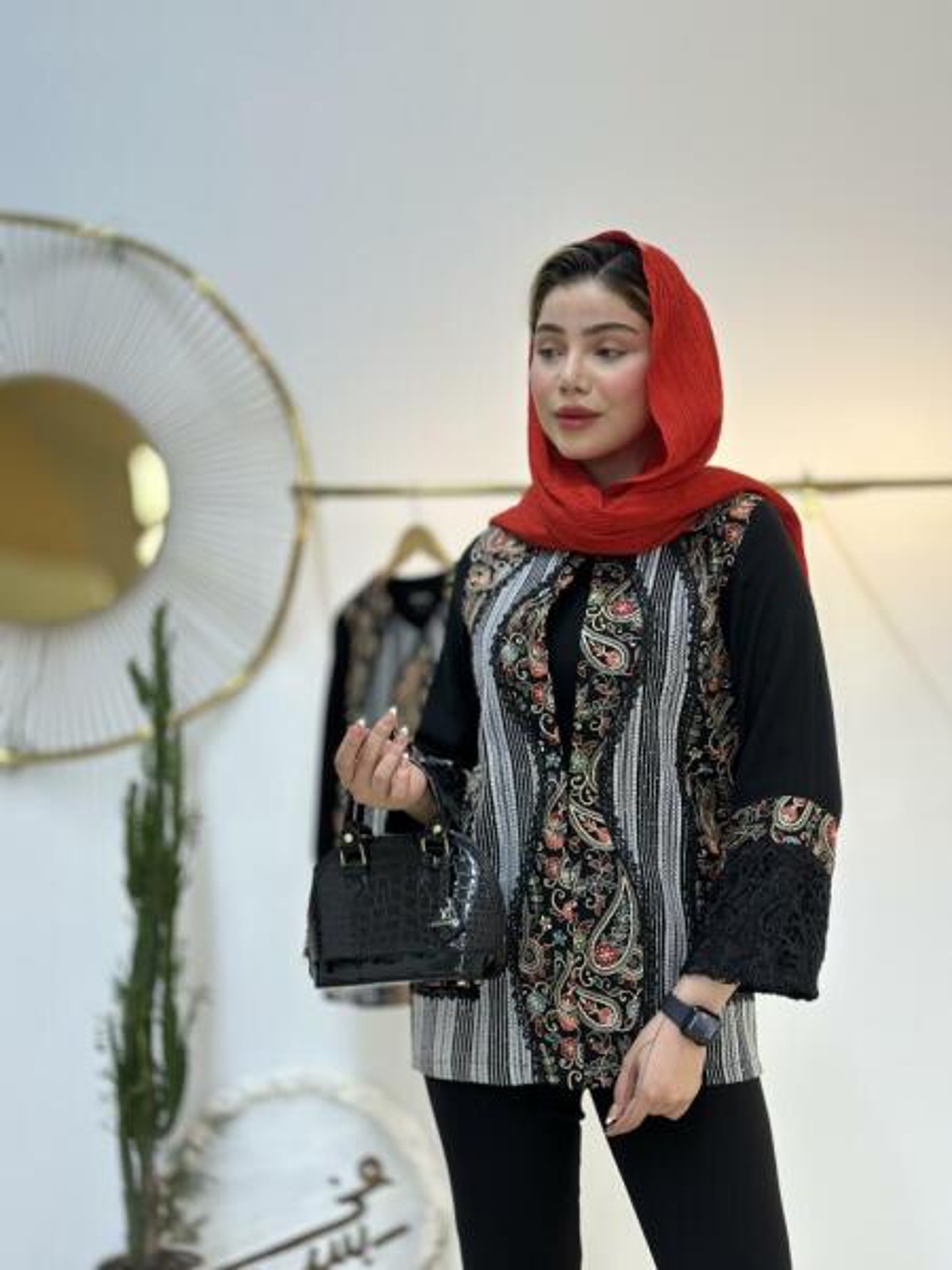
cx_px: 476
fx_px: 1760
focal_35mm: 48
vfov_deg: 39.7
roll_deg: -0.8
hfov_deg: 30.3
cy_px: 635
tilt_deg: +1.6
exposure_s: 1/177
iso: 80
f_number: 1.78
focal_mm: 6.86
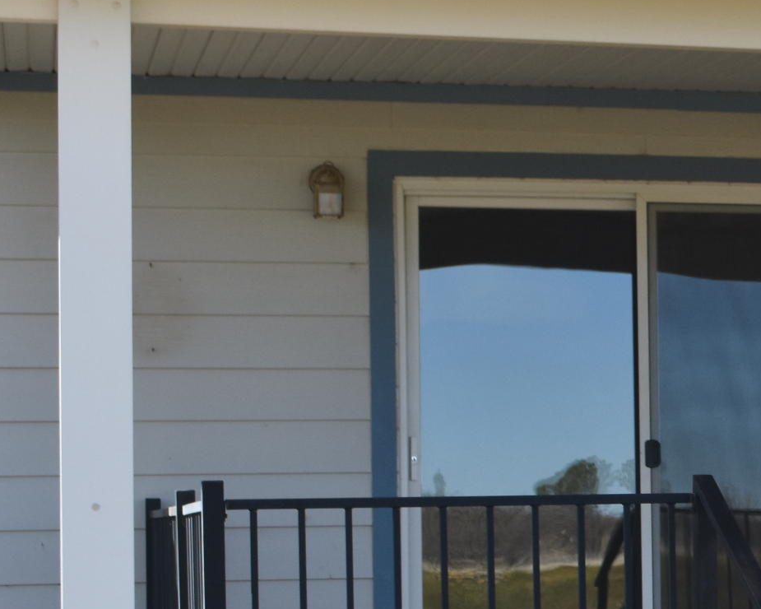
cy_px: 508
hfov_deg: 13.4
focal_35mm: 137
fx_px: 3086
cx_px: 1086
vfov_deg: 11.2
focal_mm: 30
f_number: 8
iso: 320
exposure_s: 1/500
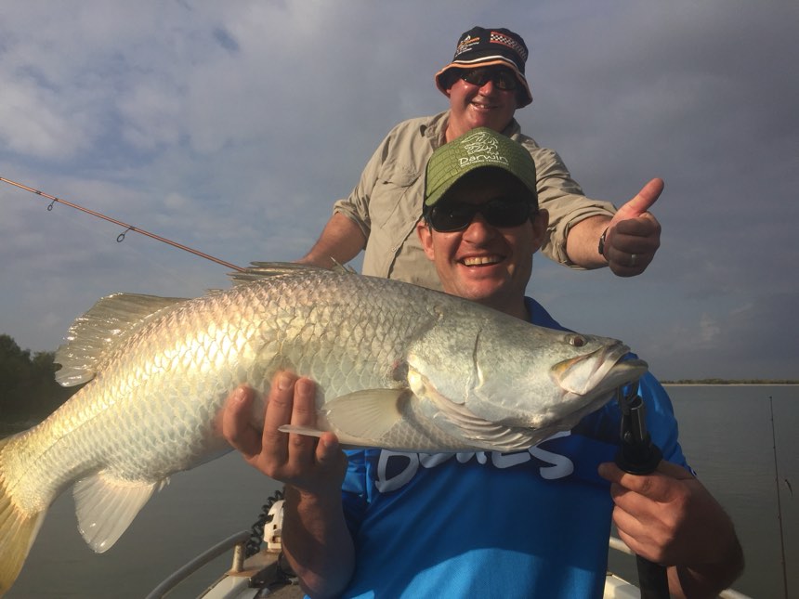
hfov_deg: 61.7
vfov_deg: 48.2
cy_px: 300
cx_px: 400
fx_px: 669
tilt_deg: +8.8
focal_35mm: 29
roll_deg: +0.0
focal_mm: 4.15
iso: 32
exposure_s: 1/3300
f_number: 2.2
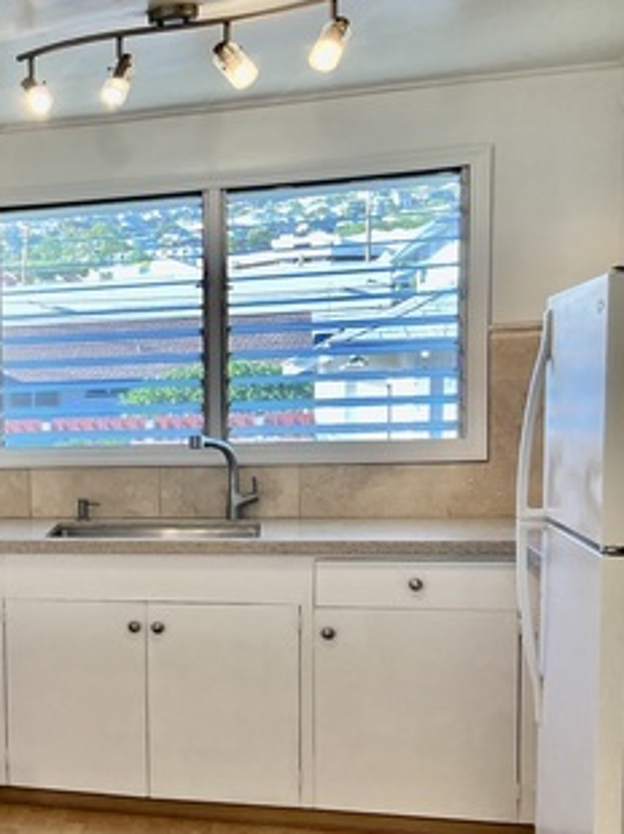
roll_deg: +2.5
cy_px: 503
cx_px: -262
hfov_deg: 22.3
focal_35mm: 56
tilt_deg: -6.3
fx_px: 1348
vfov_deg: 34.3
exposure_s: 1/120
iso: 80
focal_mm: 5.7
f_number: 1.5
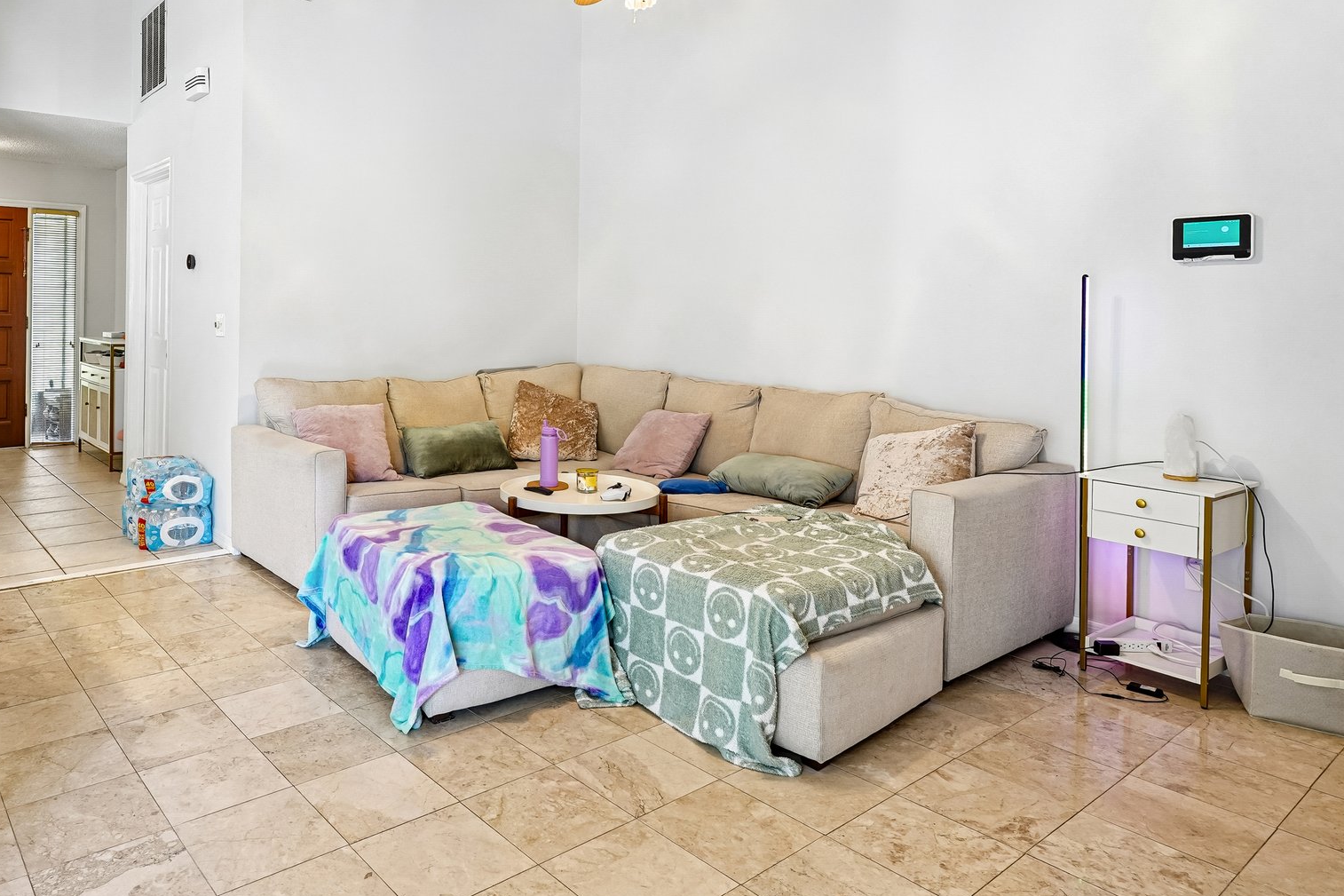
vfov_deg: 54.1
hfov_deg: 74.5
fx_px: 859
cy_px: 306
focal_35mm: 23
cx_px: 485
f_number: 9
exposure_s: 1/6
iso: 400
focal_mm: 17
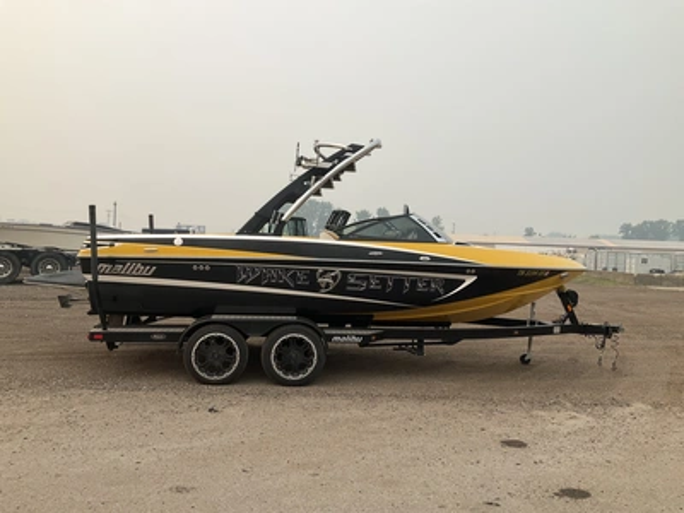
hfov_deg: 61.7
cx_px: 342
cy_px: 256
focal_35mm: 29
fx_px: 573
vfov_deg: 48.2
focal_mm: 3
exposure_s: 1/1144
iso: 25
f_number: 1.8
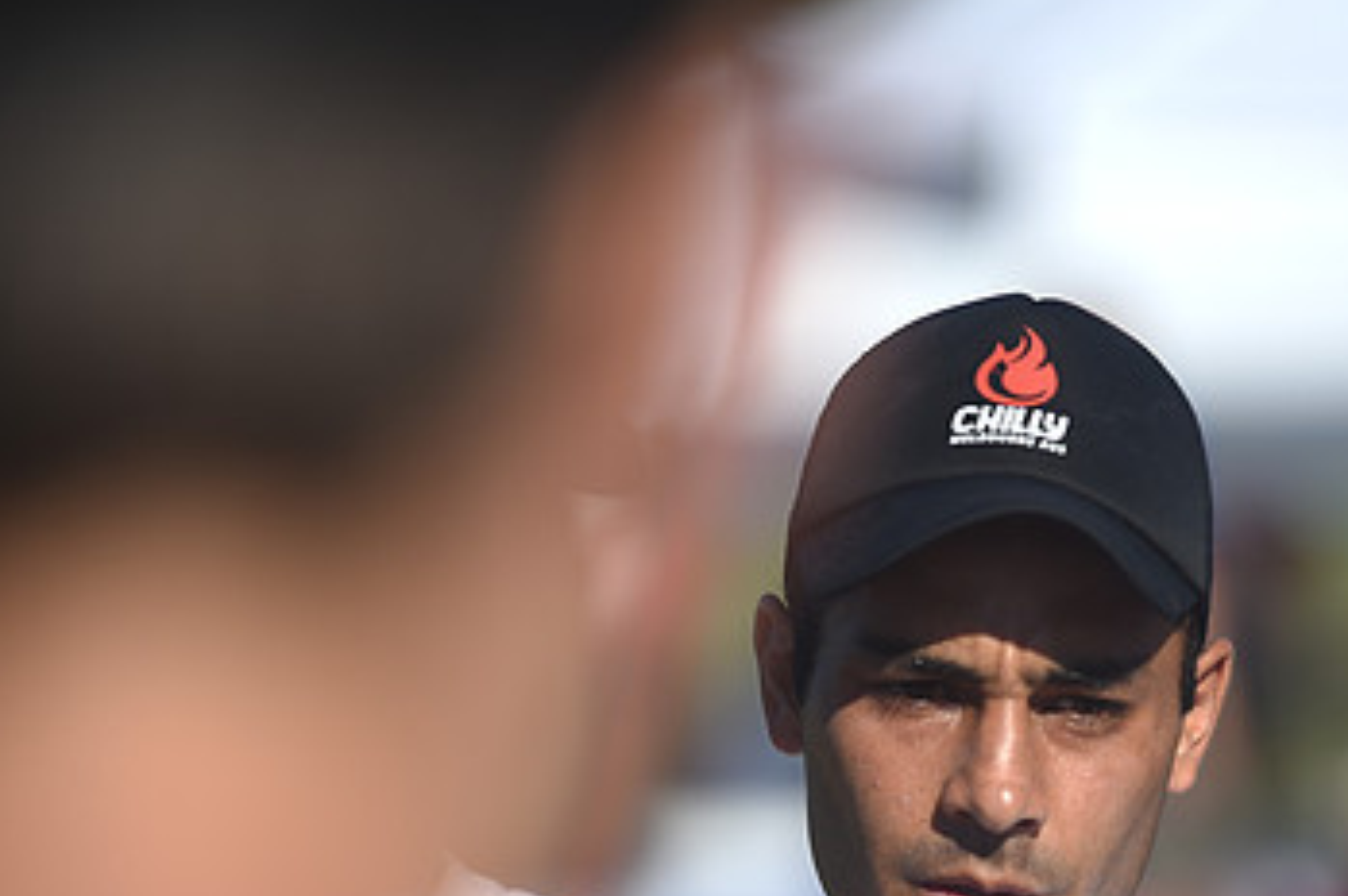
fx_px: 12420
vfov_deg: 4.1
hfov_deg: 6.2
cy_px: 635
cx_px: 1043
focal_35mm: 332
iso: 50
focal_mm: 200
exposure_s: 1/1250
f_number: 2.8
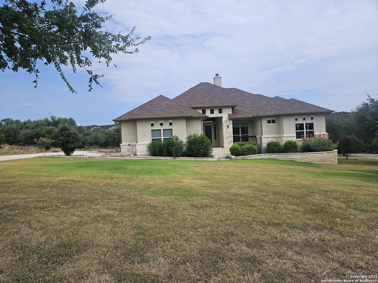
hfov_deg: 73.9
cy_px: 142
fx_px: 251
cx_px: 189
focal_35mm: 23
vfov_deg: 58.9
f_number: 1.8
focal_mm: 5.4
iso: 25
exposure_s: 1/2737
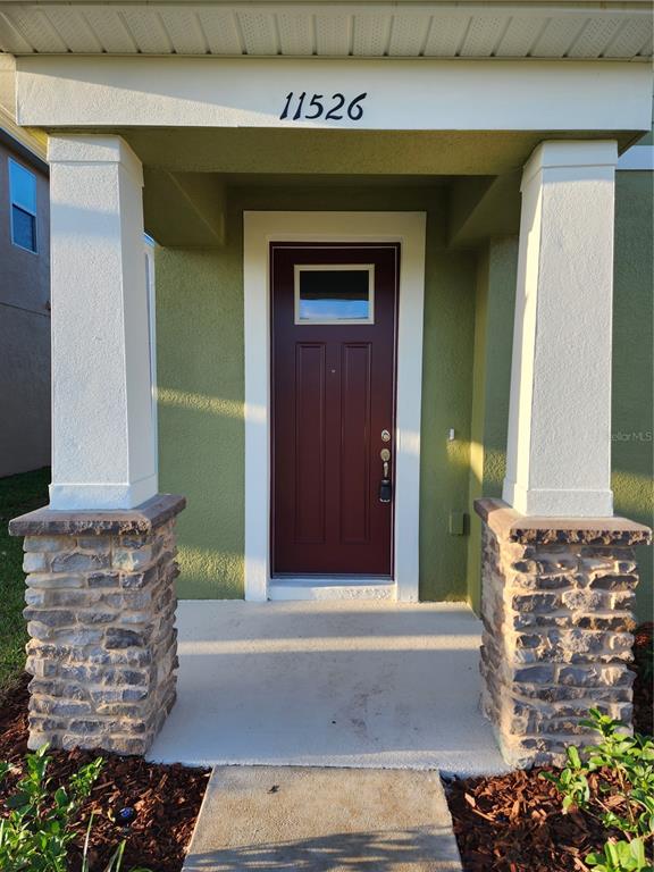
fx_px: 579
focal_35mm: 23
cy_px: 436
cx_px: 327
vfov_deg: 73.9
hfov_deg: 58.9
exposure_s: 1/218
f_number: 1.8
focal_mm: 6.4
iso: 12
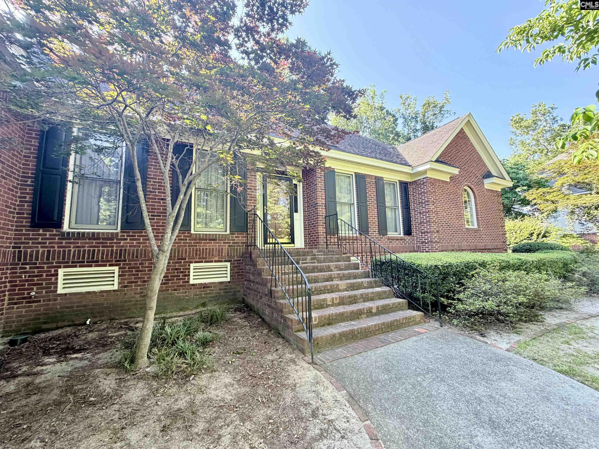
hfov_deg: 102.1
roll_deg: +1.2
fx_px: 242
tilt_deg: +6.6
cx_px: 300
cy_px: 224
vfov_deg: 85.7
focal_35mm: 14
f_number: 2.2
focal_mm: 2.22
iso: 250
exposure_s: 1/121
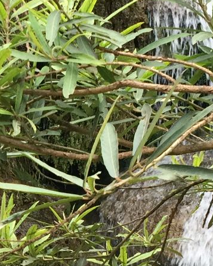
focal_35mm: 130
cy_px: 232
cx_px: 0
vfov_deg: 14.7
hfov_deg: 11.7
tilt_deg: -8.9
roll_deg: -0.8
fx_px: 1024
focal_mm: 4.15
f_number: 2.2
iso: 40
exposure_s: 1/33
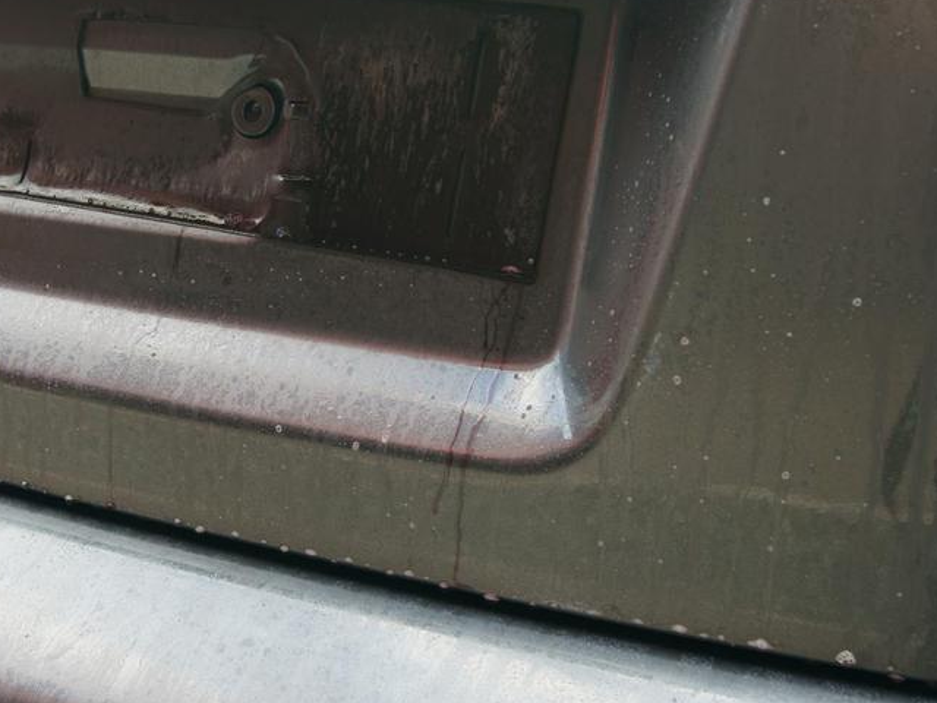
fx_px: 1624
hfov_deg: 32.1
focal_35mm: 60
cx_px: 384
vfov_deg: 24.4
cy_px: 385
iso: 200
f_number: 6.3
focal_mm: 26
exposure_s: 1/30
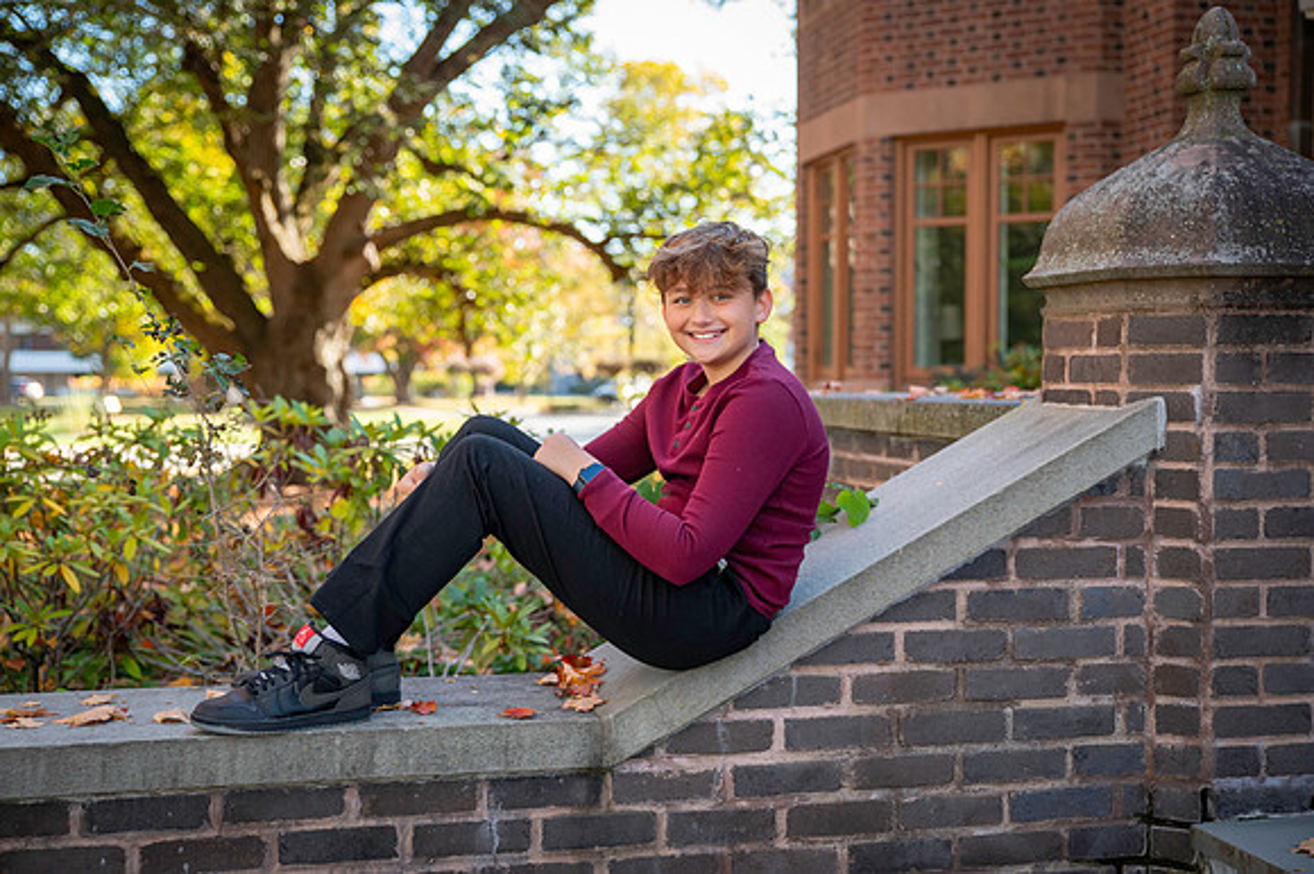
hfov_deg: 40.0
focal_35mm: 49
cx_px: 657
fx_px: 1805
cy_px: 437
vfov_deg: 27.2
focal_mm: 48
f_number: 2.8
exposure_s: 1/1250
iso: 1000
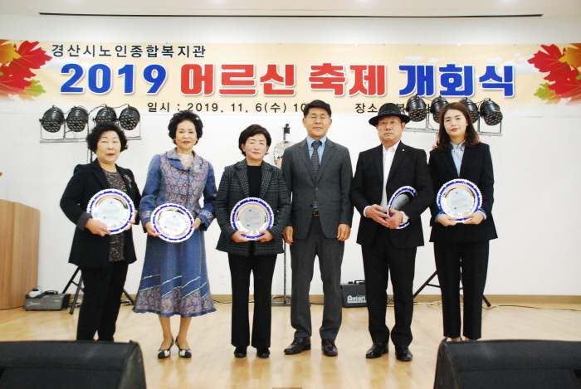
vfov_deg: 37.0
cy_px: 194
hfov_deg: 53.1
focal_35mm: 36
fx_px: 582
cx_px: 290
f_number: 6.3
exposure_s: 1/80
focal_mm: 24
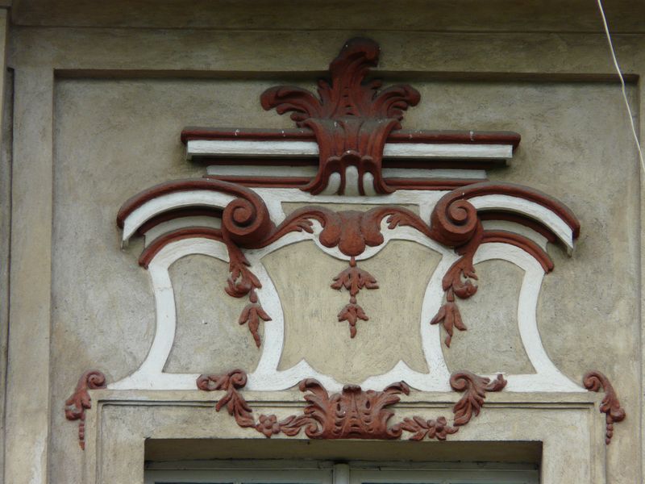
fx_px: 9317
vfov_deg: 3.0
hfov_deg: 4.0
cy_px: 242
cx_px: 322
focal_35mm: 500
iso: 100
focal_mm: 82.1
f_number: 5
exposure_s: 1/200
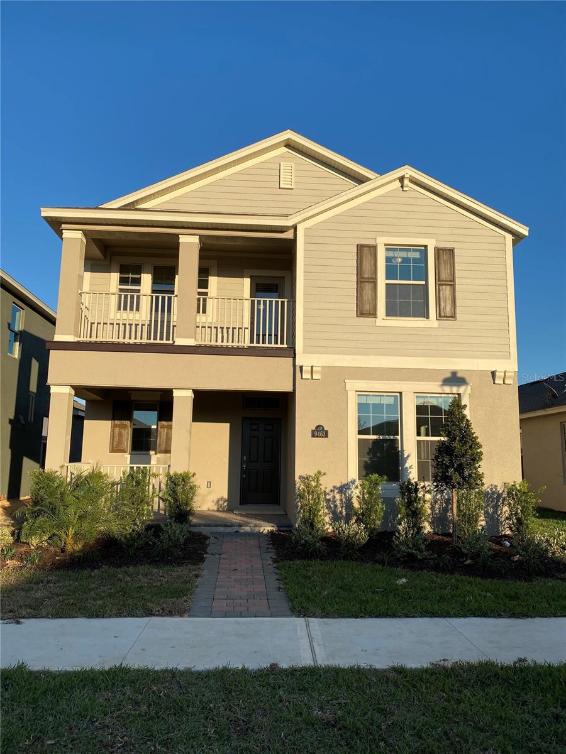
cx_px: 283
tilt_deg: +9.9
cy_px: 377
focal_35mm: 26
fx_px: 567
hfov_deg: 53.1
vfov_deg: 67.3
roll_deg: -1.0
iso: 32
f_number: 1.8
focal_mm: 4.25
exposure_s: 1/2632
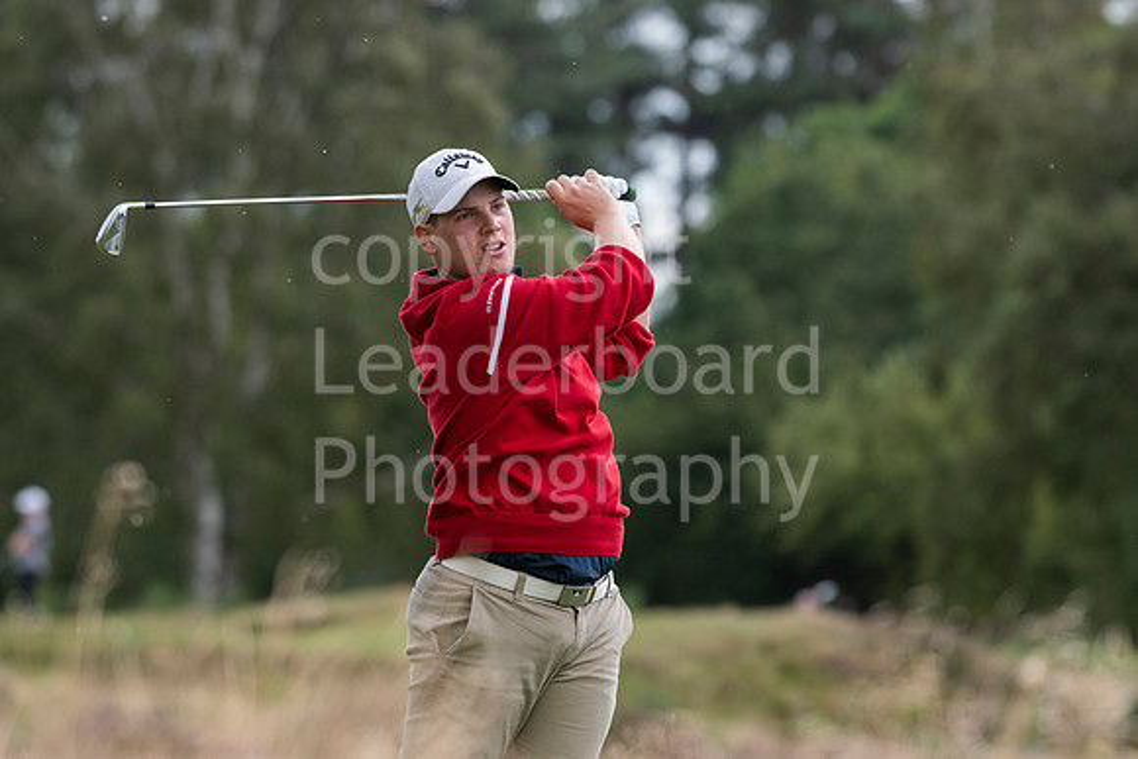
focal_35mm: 435
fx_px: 13753
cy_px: 380
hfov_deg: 4.7
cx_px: 569
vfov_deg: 3.2
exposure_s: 1/1600
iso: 800
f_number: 5.6
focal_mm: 290
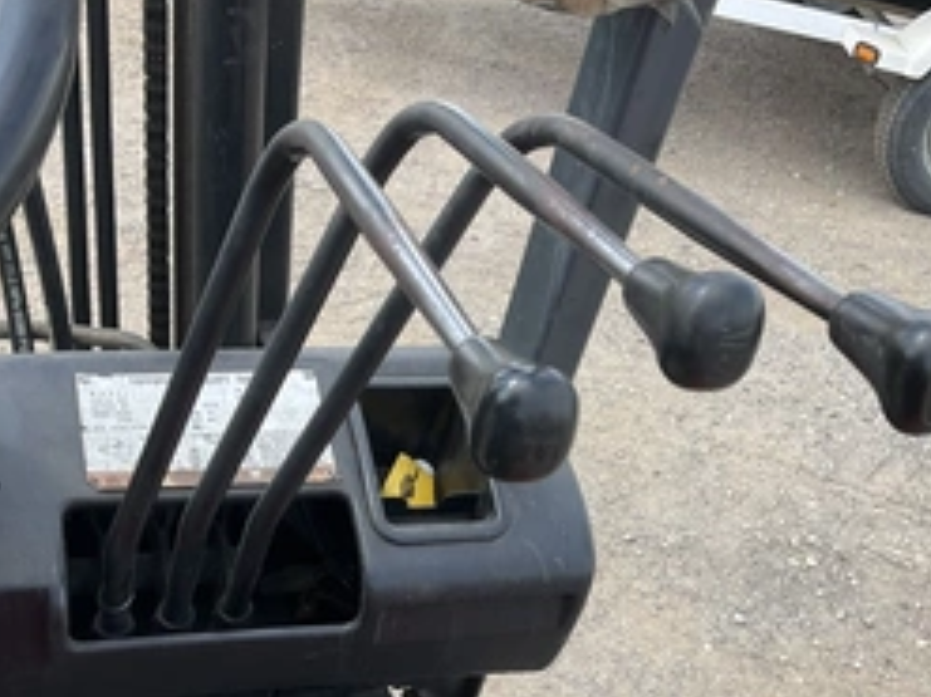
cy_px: 512
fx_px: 1263
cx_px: 509
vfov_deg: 30.4
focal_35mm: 47
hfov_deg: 40.4
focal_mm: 3
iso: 25
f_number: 1.8
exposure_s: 1/446
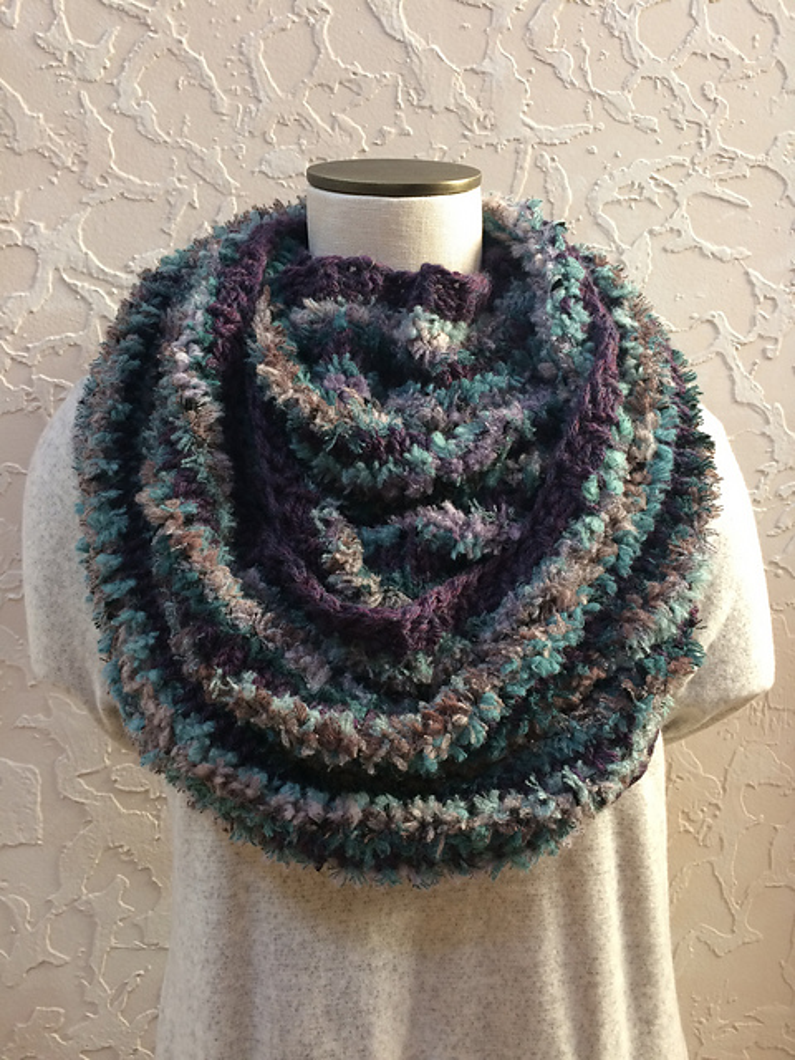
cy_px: 530
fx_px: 888
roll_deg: +2.2
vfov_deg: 61.7
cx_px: 398
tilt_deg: -7.0
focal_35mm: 29
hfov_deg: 48.2
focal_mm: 4.15
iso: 80
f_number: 2.2
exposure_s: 1/30
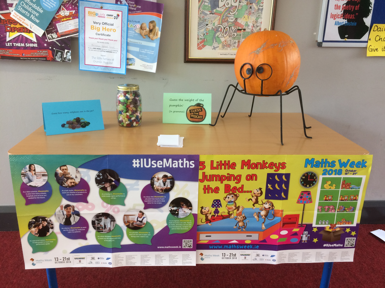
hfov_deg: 61.7
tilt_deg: -16.7
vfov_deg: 48.2
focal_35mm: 29
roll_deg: +0.4
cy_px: 144
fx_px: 323
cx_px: 192
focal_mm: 4.15
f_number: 2.2
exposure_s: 1/33
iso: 50
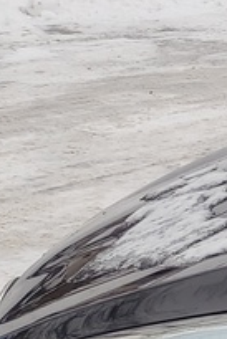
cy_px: 279
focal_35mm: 203
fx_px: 1917
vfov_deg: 10.1
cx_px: 1092
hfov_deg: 5.4
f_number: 1.89
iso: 100
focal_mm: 5.43
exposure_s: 1/458
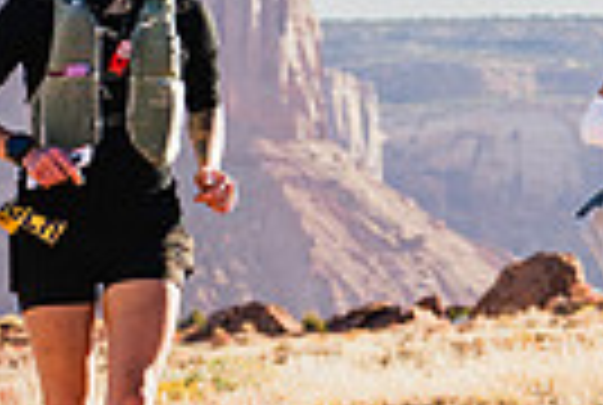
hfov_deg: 7.4
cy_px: 17
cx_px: 666
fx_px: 4616
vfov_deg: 5.0
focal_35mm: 275
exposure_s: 1/800
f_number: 3.2
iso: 125
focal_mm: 51
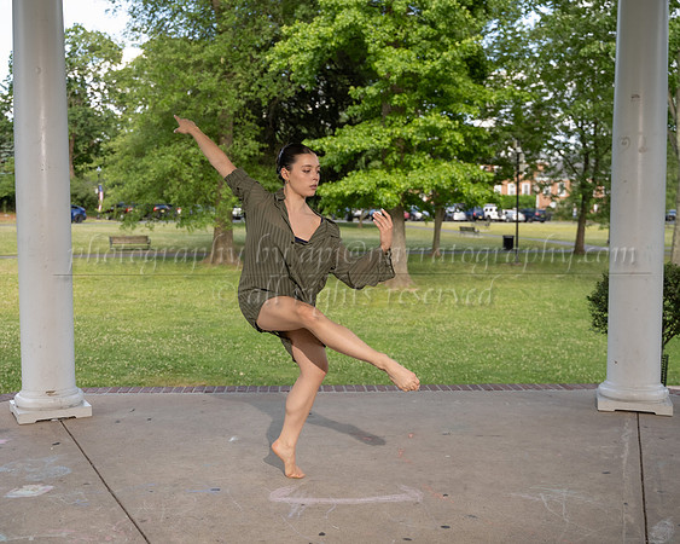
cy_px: 271
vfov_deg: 36.0
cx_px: 294
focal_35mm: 42
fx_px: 838
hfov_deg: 44.1
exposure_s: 1/800
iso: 400
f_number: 3.2
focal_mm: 36
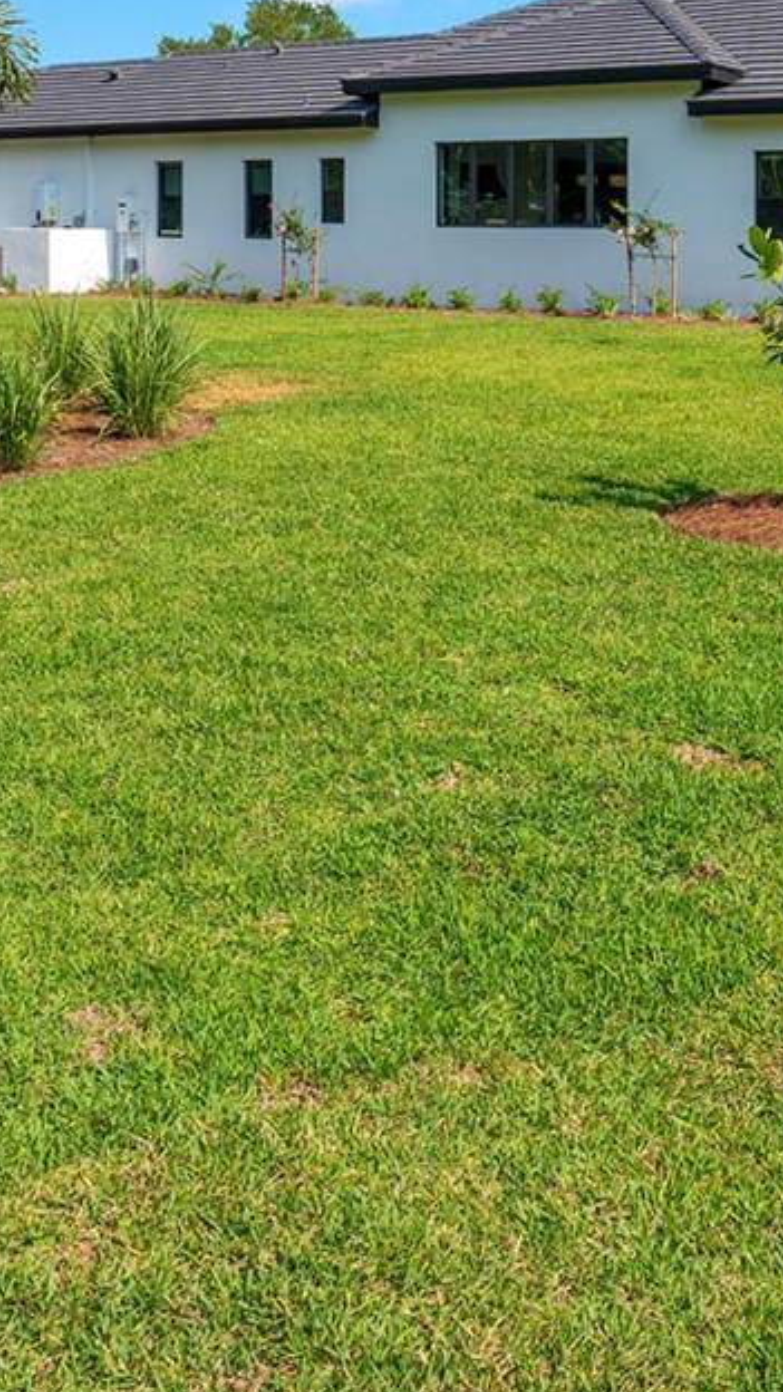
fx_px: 1587
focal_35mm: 43
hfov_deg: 27.0
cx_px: 669
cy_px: 310
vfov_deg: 45.3
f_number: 10
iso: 100
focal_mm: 16
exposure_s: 1/200
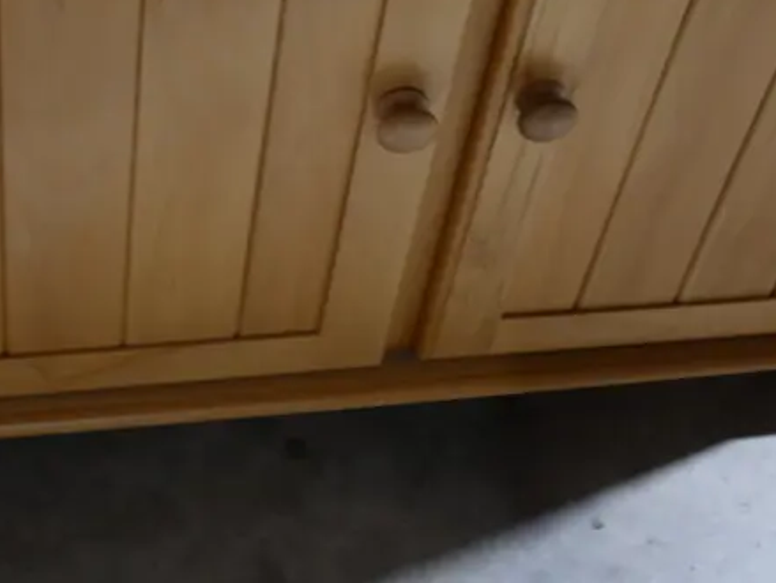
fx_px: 1571
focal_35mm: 70
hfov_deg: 27.7
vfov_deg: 19.9
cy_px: -95
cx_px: 415
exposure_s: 1/60
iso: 500
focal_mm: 15
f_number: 3.6
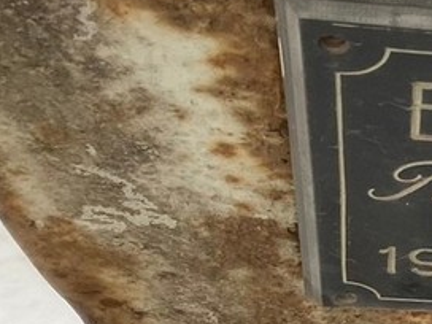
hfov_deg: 17.8
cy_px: 256
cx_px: 658
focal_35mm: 98
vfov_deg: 15.0
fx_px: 1223
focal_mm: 4.25
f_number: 1.8
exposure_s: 1/121
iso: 80
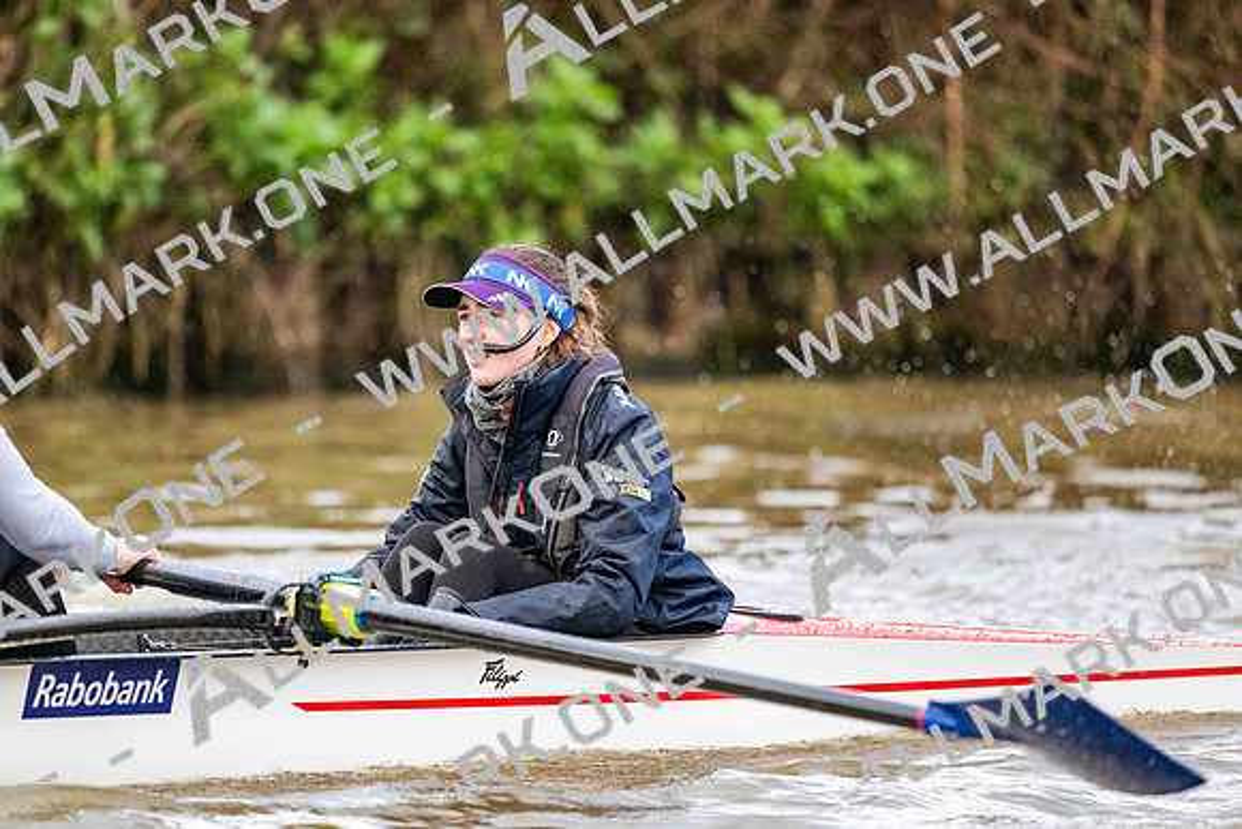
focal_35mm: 400
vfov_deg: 3.4
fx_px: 13803
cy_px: 414
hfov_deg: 5.2
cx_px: 621
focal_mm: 400
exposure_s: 1/1600
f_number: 4.5
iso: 7200
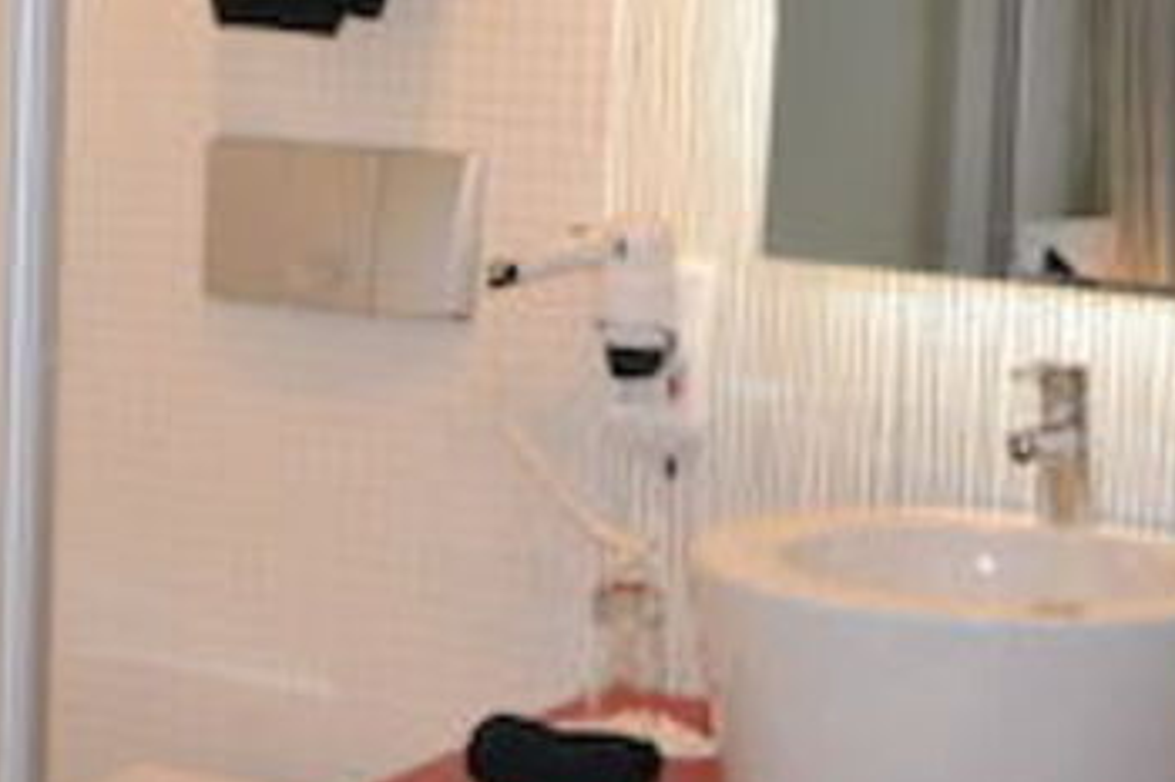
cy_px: 131
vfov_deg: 12.6
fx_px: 3524
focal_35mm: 108
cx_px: 494
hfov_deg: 18.9
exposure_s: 1/60
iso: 1400
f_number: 5
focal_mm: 35
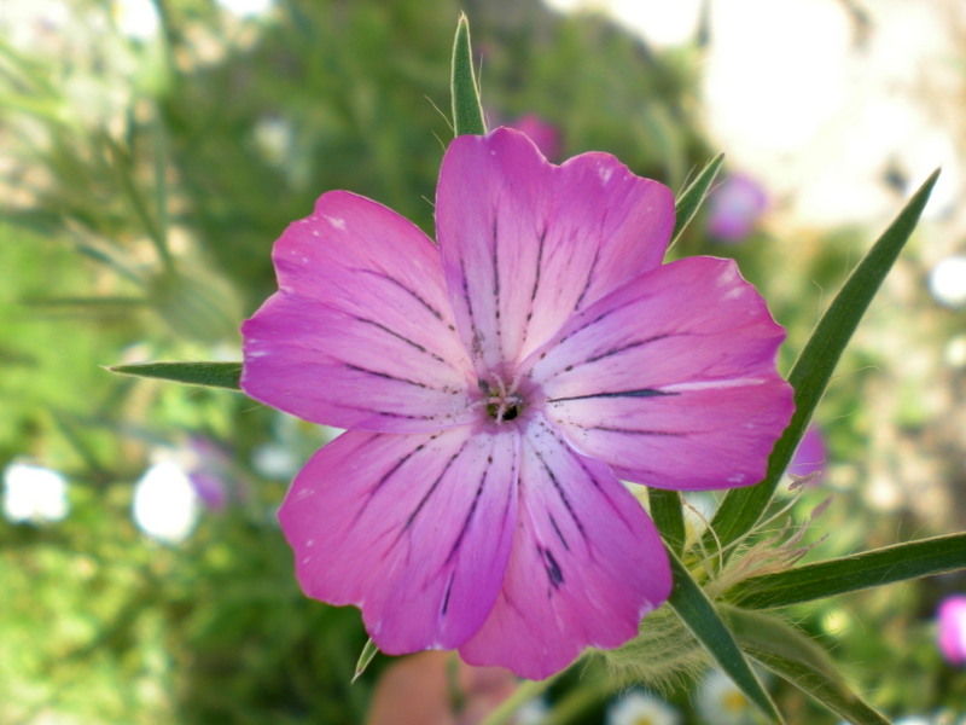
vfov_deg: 37.7
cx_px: 483
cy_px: 362
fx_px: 1060
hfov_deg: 49.0
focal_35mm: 38
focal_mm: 6.3
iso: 64
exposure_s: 1/147
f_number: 3.1
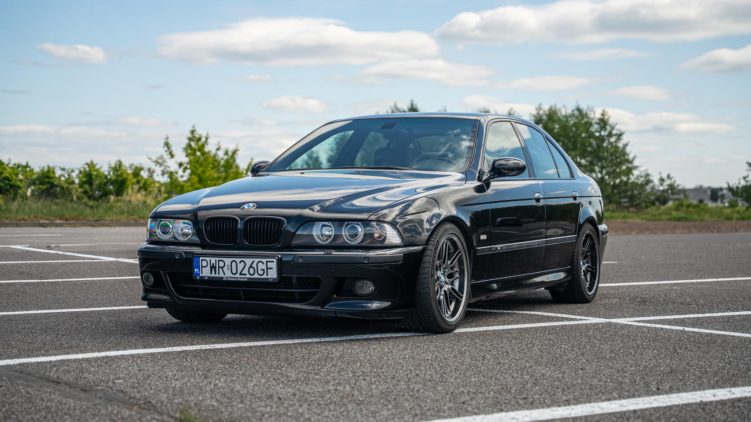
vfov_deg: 19.8
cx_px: 376
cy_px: 211
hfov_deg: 34.5
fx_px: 1208
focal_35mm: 61
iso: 640
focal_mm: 57.9
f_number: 2.8
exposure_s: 1/250
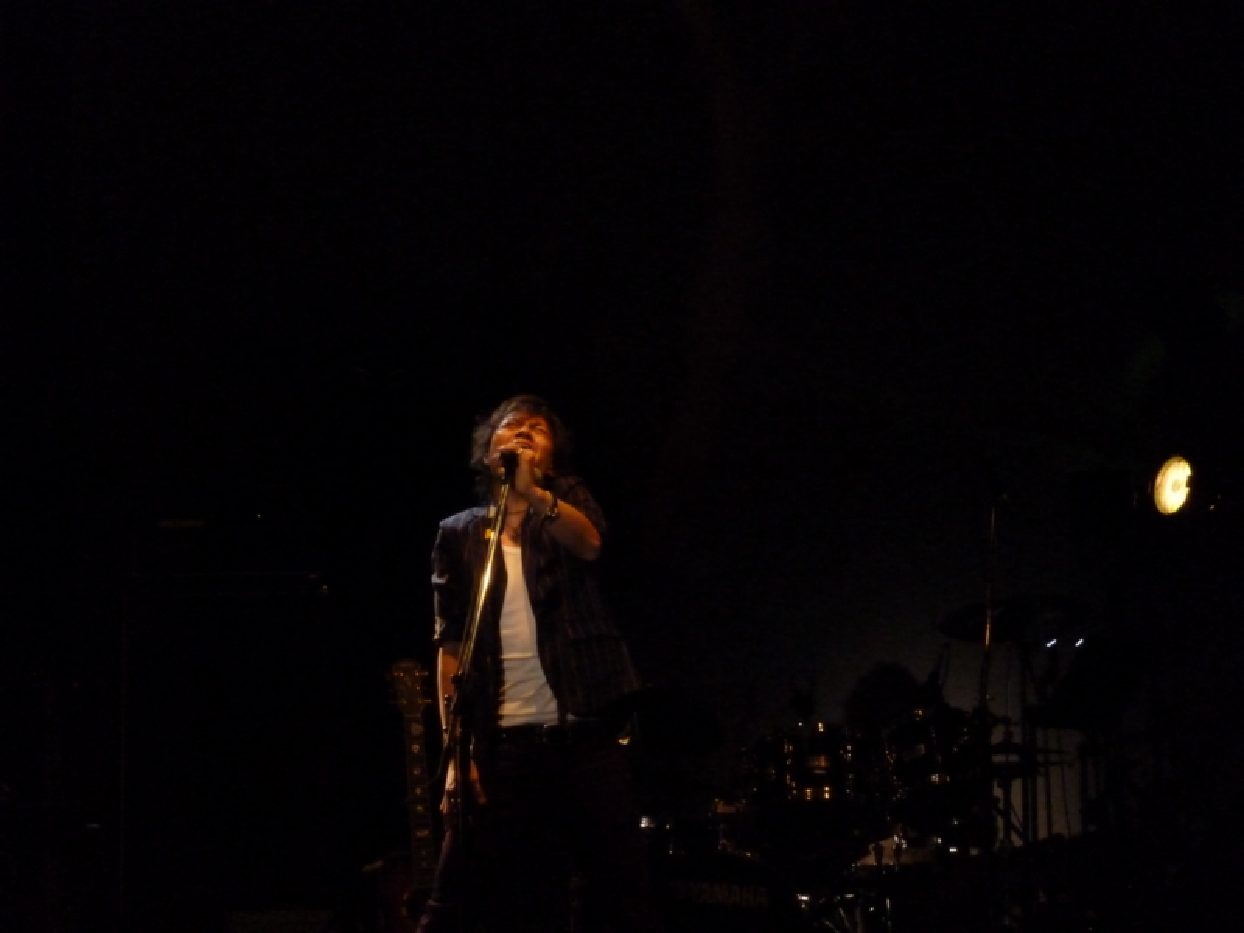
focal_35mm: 125
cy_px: 466
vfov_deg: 11.9
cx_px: 622
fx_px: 4492
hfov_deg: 15.8
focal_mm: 22.5
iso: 800
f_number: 5.9
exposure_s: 1/30
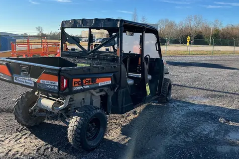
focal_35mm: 31
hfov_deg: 60.2
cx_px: 107
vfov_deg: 42.3
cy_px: 70
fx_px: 206
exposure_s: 1/1536
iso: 50
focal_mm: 5.1
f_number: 1.6
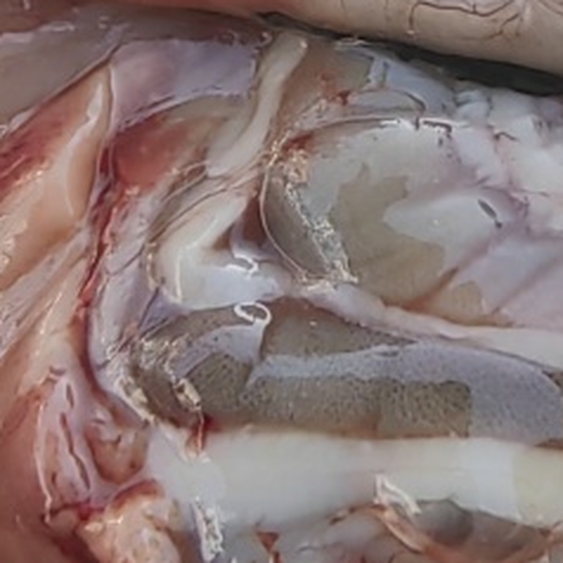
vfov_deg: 15.4
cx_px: 402
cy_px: -183
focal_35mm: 107
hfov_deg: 16.2
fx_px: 1969
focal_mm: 1.76
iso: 50
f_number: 2.2
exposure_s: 1/120
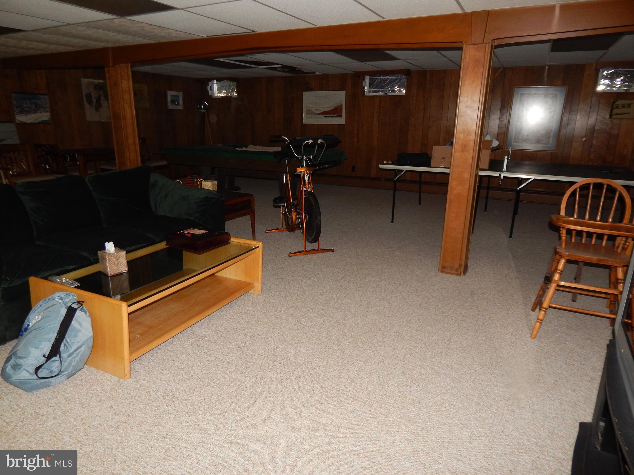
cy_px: 238
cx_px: 317
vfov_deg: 58.9
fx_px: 421
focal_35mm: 23
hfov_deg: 73.9
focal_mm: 4
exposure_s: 1/30
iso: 200
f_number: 3
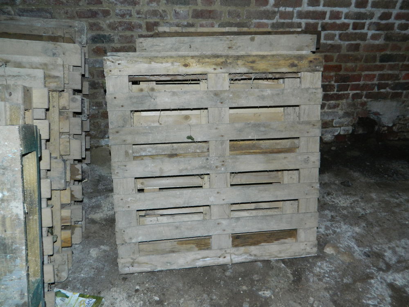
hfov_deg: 63.4
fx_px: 331
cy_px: 154
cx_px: 204
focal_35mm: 28
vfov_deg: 49.7
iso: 200
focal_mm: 5.1
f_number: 3.2
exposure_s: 1/30
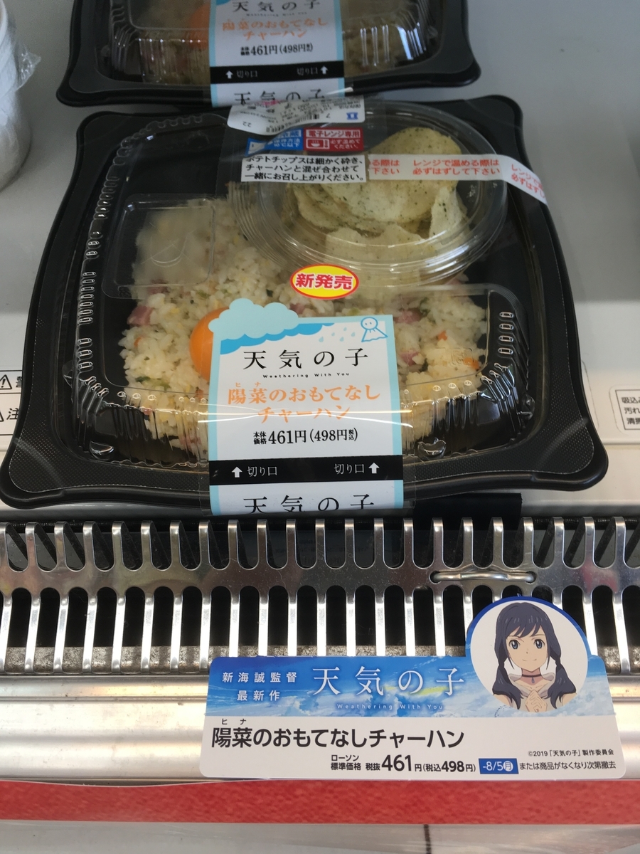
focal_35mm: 29
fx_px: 715
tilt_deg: -59.5
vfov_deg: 61.7
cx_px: 320
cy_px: 427
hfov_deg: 48.2
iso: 32
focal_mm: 4.15
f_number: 2.2
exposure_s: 1/60
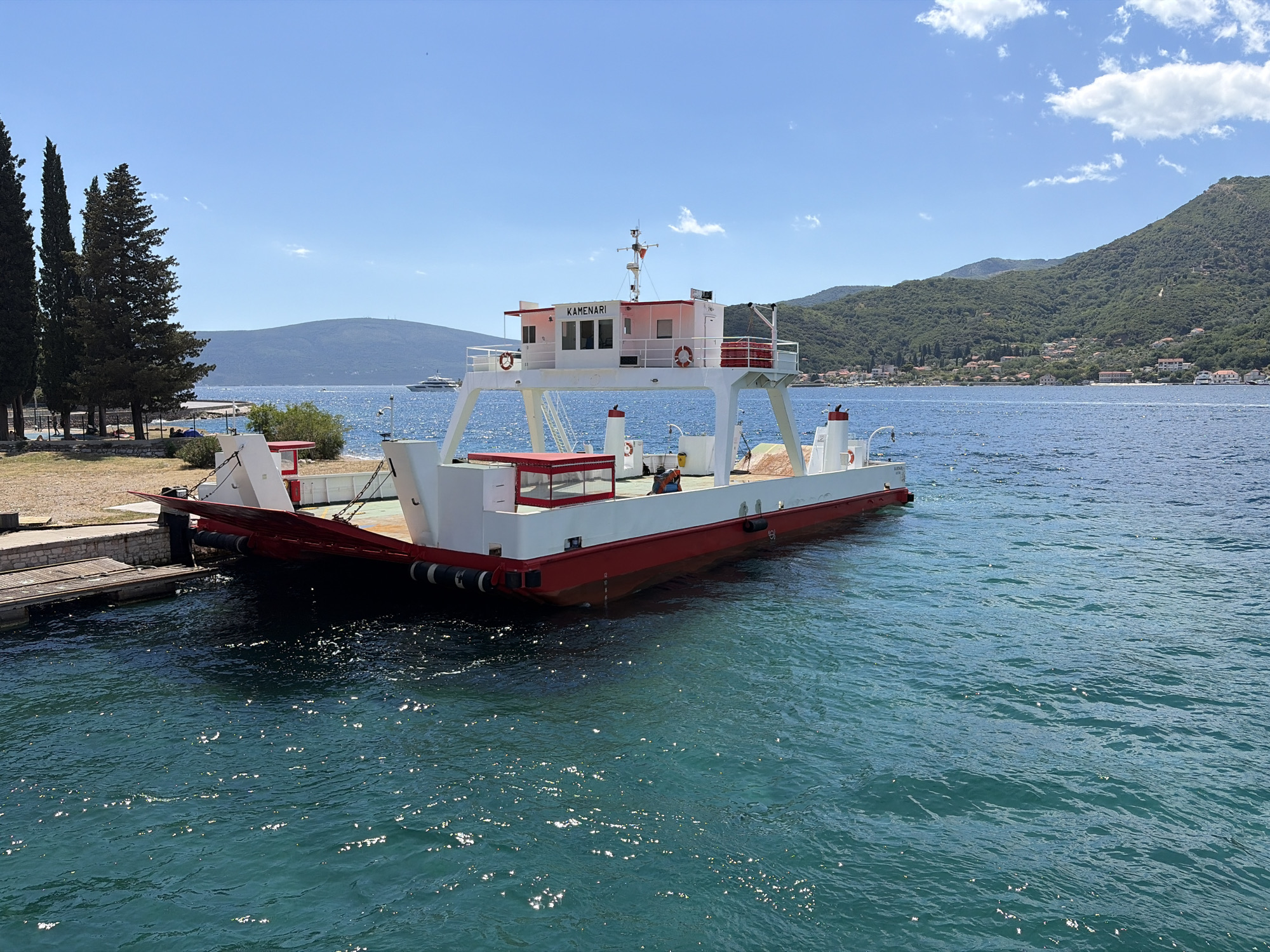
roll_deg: +0.8
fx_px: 954
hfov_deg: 67.3
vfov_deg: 53.1
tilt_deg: -4.5
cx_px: 635
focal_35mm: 26
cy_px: 476
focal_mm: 5.96
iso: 50
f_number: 1.6
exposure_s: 1/4065
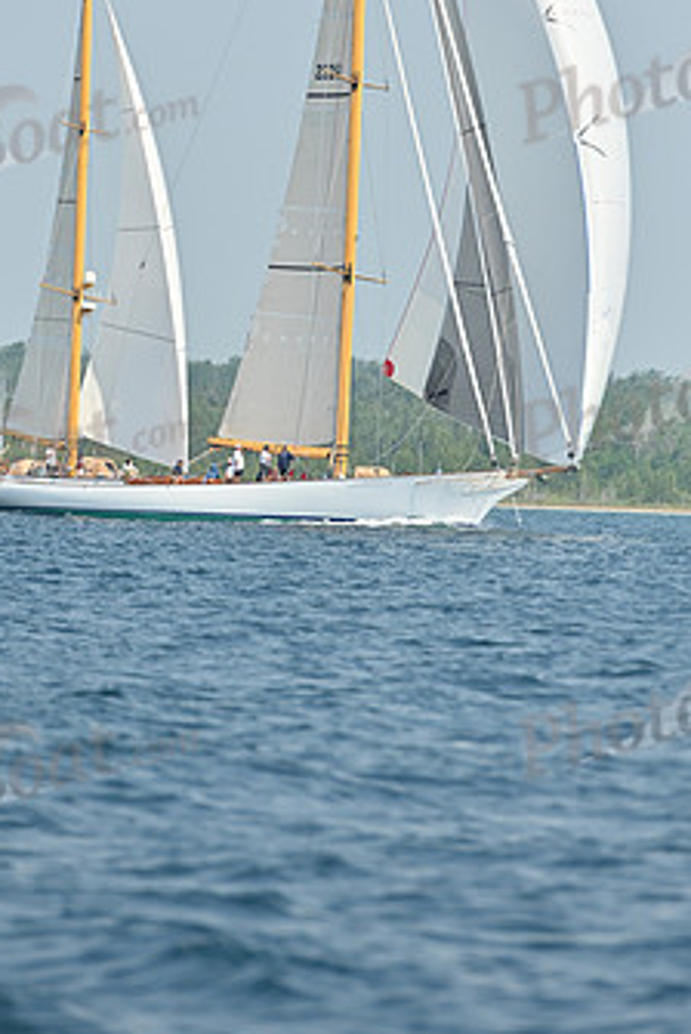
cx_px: 359
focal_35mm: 346
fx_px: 9941
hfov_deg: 4.0
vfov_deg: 5.9
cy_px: 269
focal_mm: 200
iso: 320
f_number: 4.5
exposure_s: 1/5000
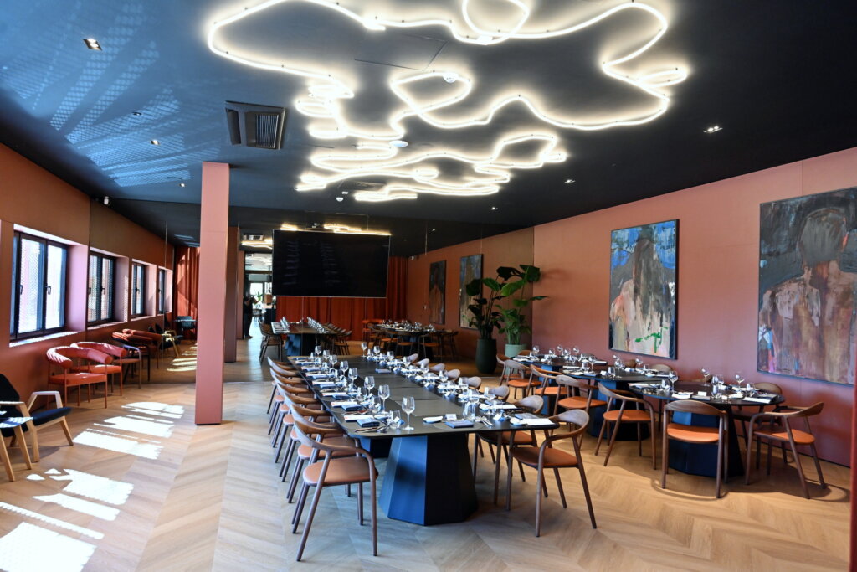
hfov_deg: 73.7
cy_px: 286
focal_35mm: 24
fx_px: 571
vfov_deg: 53.1
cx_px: 428
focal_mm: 24
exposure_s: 1/50
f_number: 5.6
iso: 2000
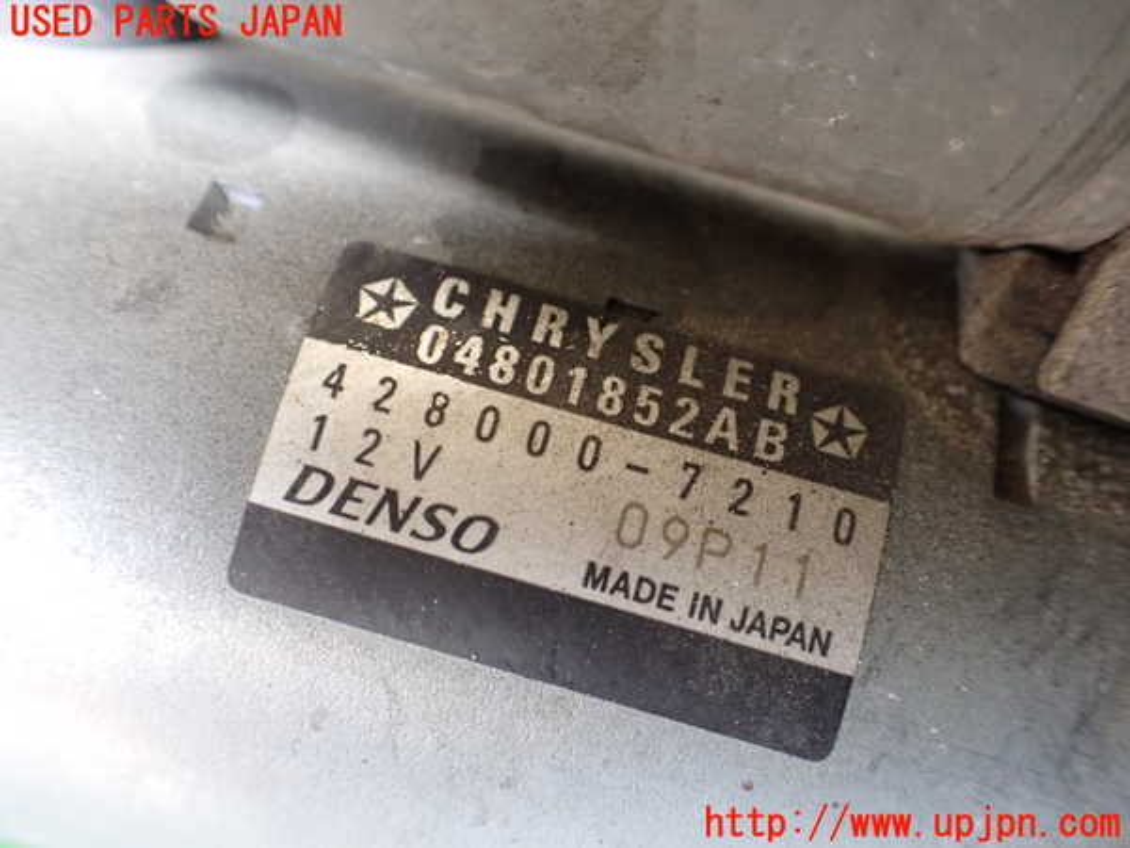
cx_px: 565
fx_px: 979
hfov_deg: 60.0
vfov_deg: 46.8
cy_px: 424
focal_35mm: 30
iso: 800
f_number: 2.3
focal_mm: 5.4
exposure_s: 1/125
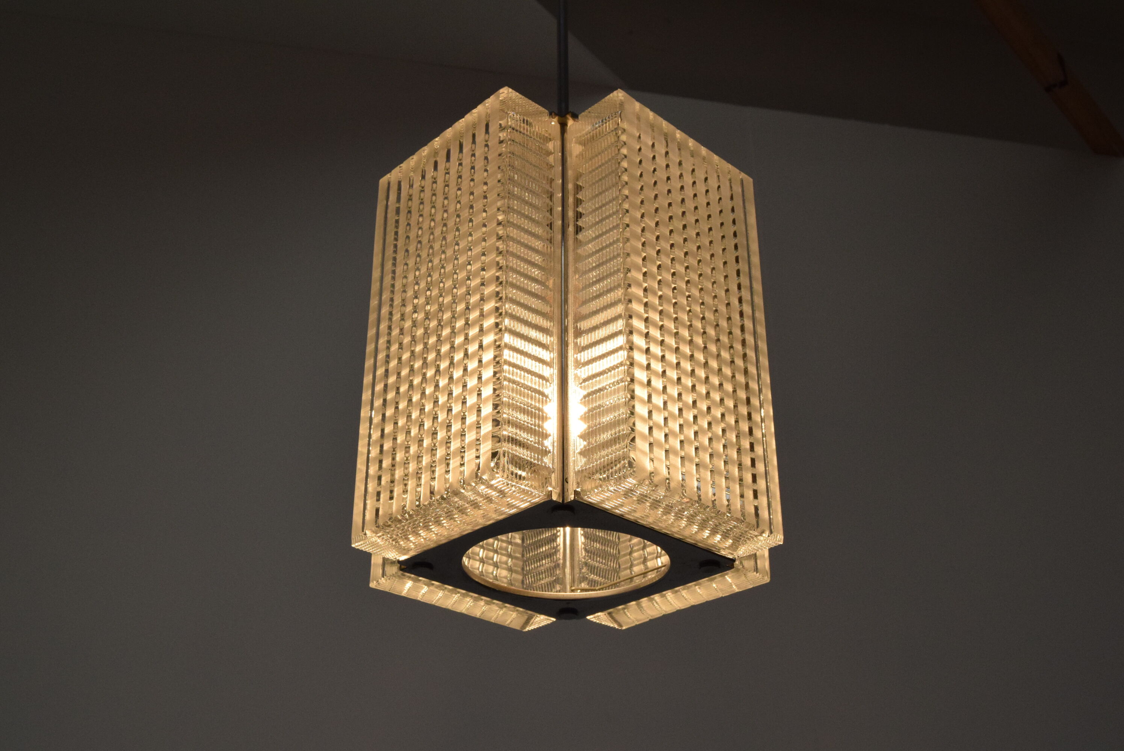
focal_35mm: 39
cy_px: 376
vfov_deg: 34.3
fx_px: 1219
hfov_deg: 49.5
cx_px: 562
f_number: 11
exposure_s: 1/500
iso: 1600
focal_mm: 26
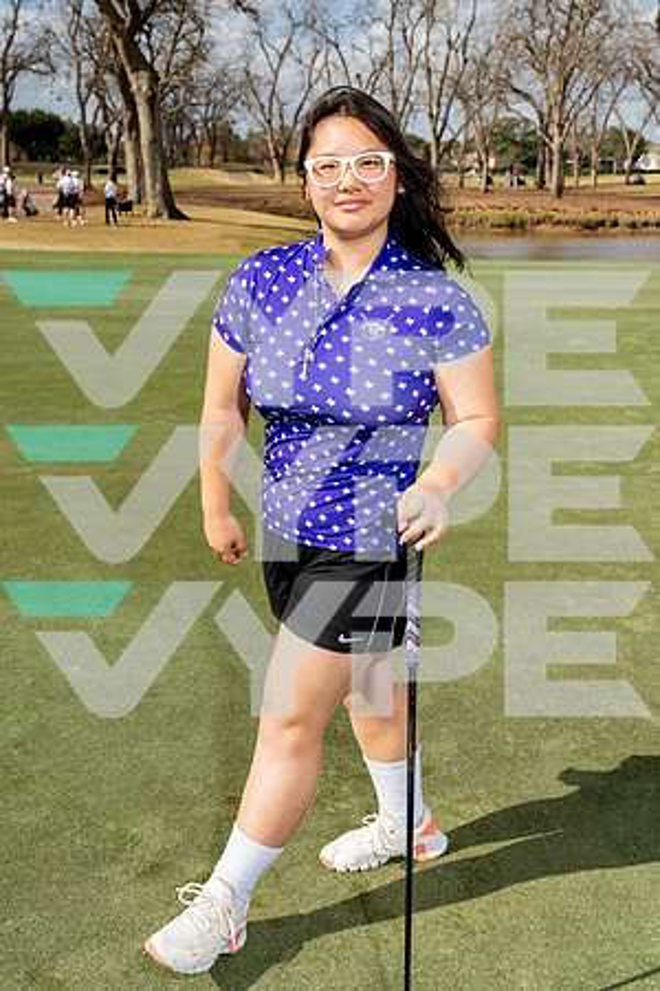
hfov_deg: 32.6
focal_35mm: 41
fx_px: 1127
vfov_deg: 47.4
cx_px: 330
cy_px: 496
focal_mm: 41
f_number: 8
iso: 100
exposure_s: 1/250
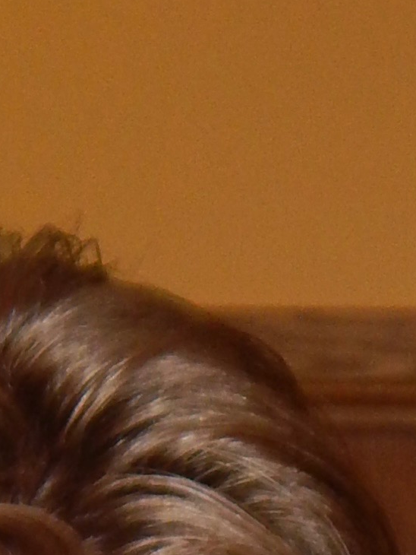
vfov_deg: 5.4
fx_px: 5557
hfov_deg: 4.3
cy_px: 1659
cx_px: 297
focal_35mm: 347
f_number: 3.8
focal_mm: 9.7
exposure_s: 1/30
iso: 200
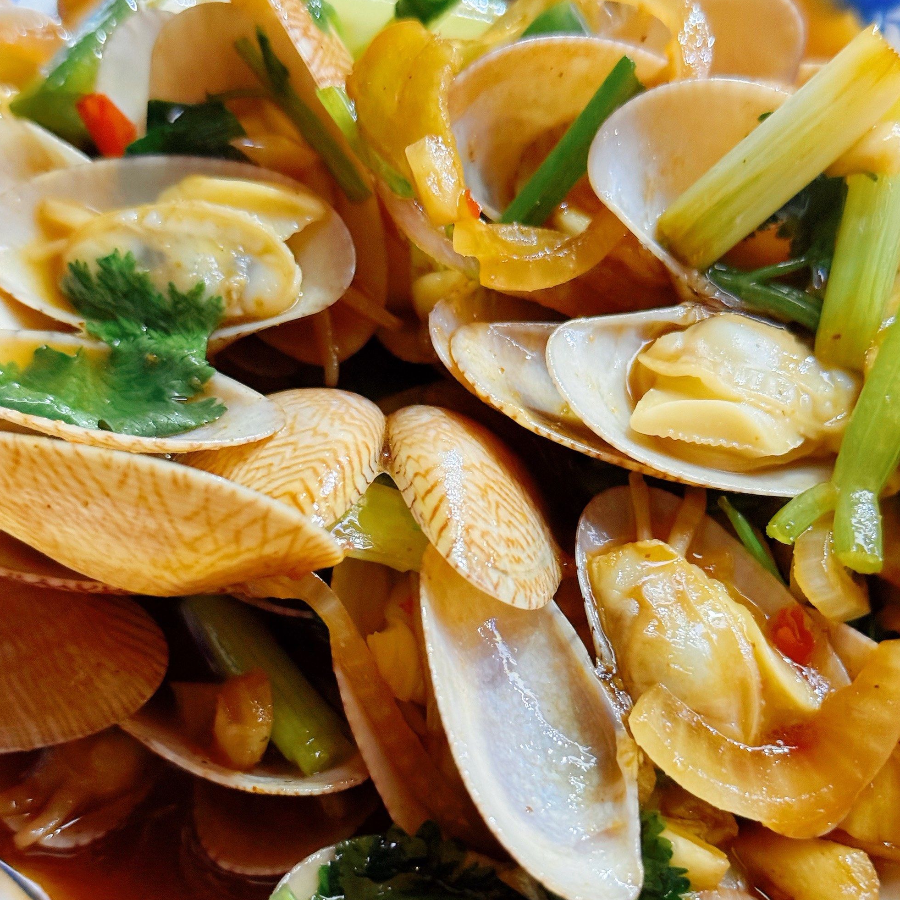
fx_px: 1735
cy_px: 558
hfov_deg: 29.1
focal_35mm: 59
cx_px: 441
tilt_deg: -59.6
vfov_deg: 29.0
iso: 500
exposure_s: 1/33
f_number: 1.78
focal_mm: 6.86
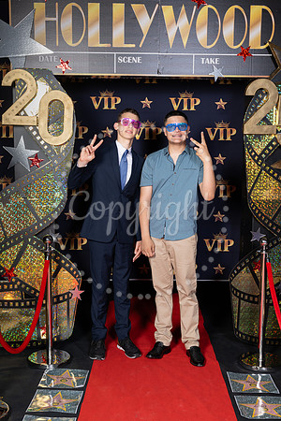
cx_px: 140
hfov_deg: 30.5
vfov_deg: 44.5
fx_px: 515
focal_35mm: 44
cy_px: 210
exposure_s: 1/125
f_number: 8
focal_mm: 44
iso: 320
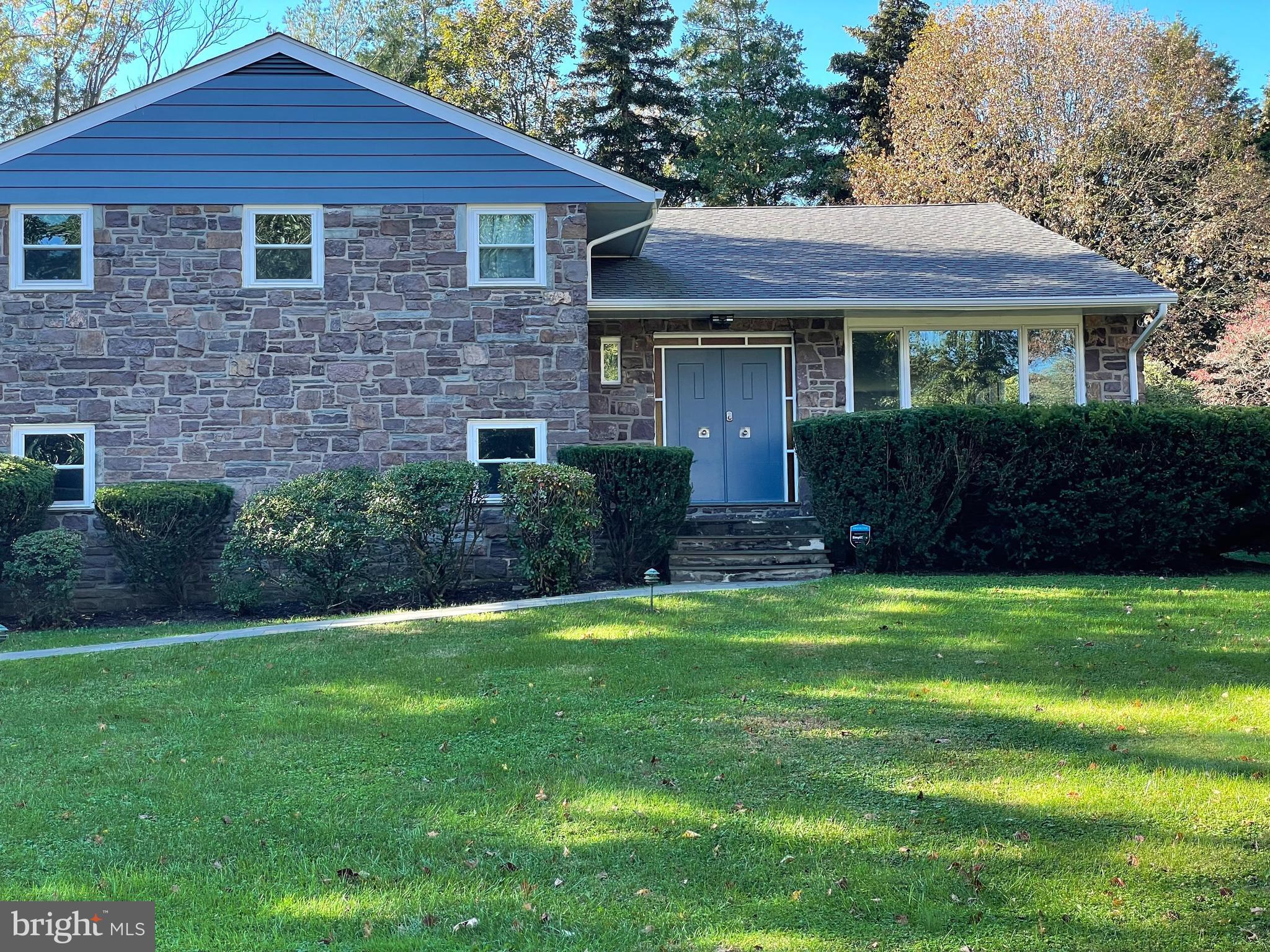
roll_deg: +0.9
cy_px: 476
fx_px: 1908
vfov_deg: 28.0
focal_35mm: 52
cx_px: 635
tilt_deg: +3.5
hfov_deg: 36.8
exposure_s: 1/122
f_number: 2
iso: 25
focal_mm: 6
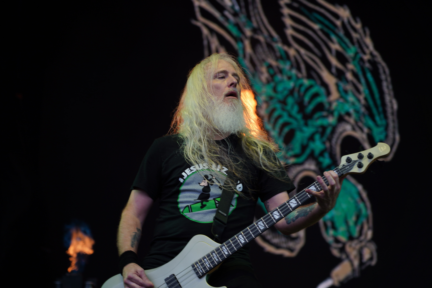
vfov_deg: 13.0
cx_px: 216
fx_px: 1260
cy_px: 144
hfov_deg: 19.5
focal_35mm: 105
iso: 100
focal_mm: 105
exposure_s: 1/125
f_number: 4
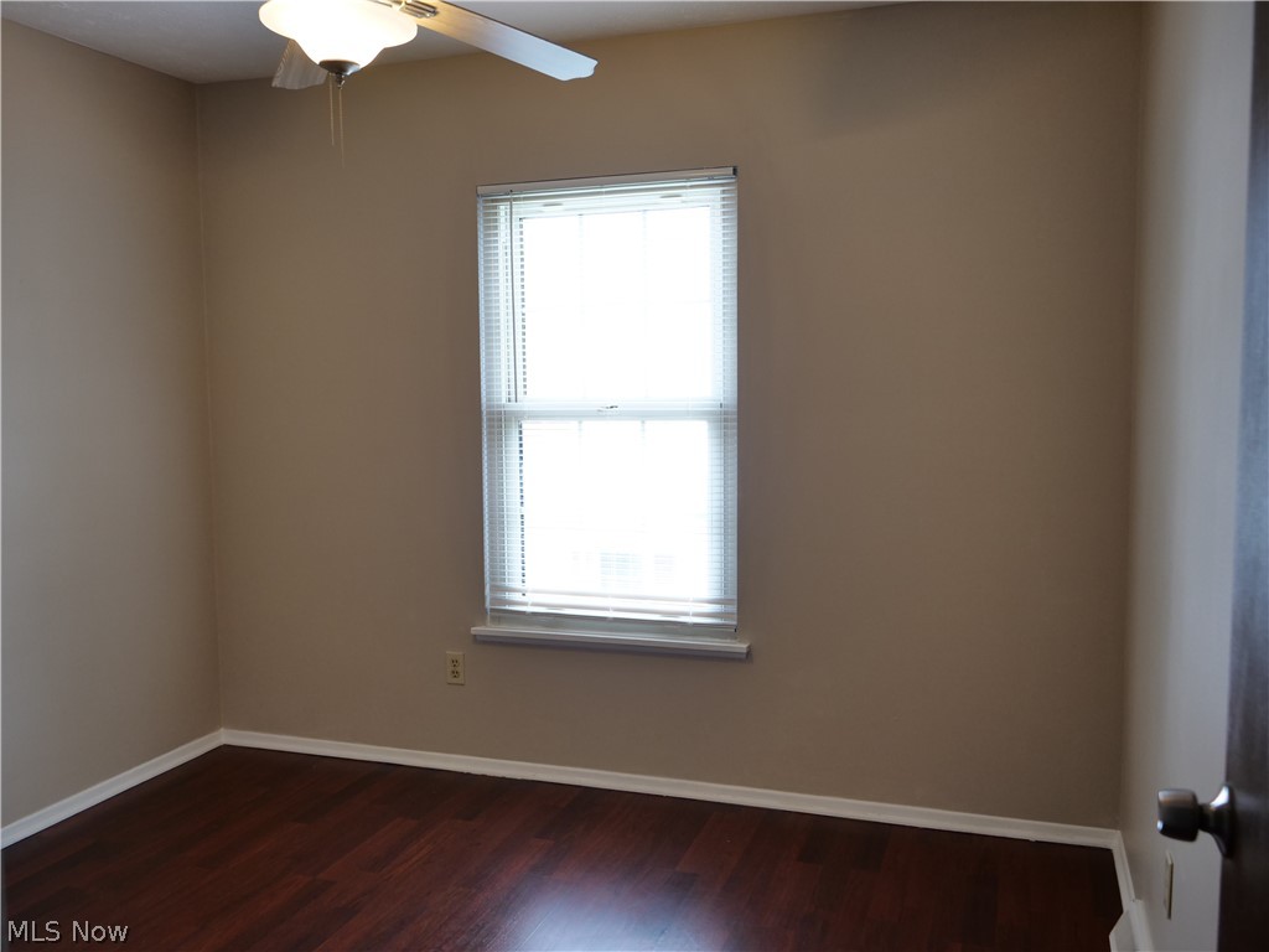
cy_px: 476
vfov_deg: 46.8
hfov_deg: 60.0
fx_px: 1100
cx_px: 634
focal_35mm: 30
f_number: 3
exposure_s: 1/60
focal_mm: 15
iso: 500
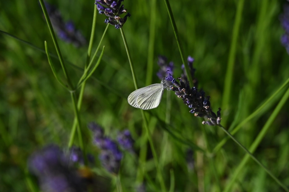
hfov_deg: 10.3
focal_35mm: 200
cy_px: 96
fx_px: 1604
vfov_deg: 6.8
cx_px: 144
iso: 2500
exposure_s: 1/6400
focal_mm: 200
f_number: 10
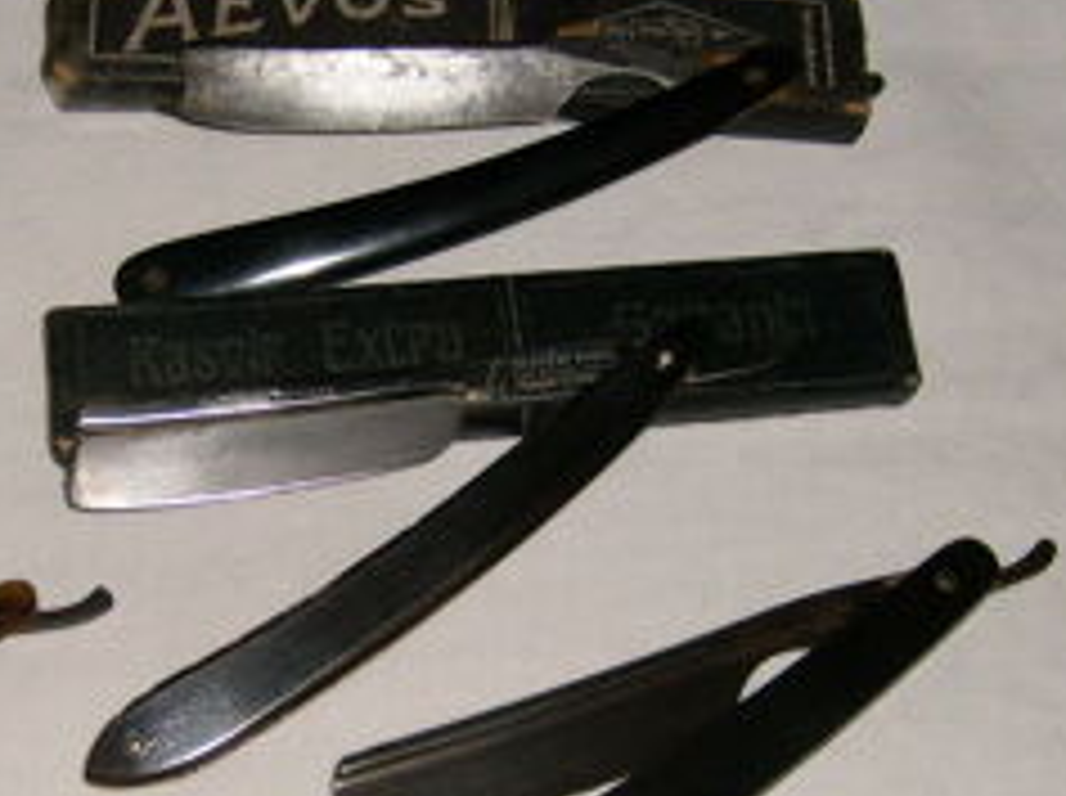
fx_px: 2183
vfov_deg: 20.6
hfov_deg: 27.1
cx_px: 270
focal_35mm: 71
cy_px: 562
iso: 100
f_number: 2.8
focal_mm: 5.8
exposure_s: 1/45
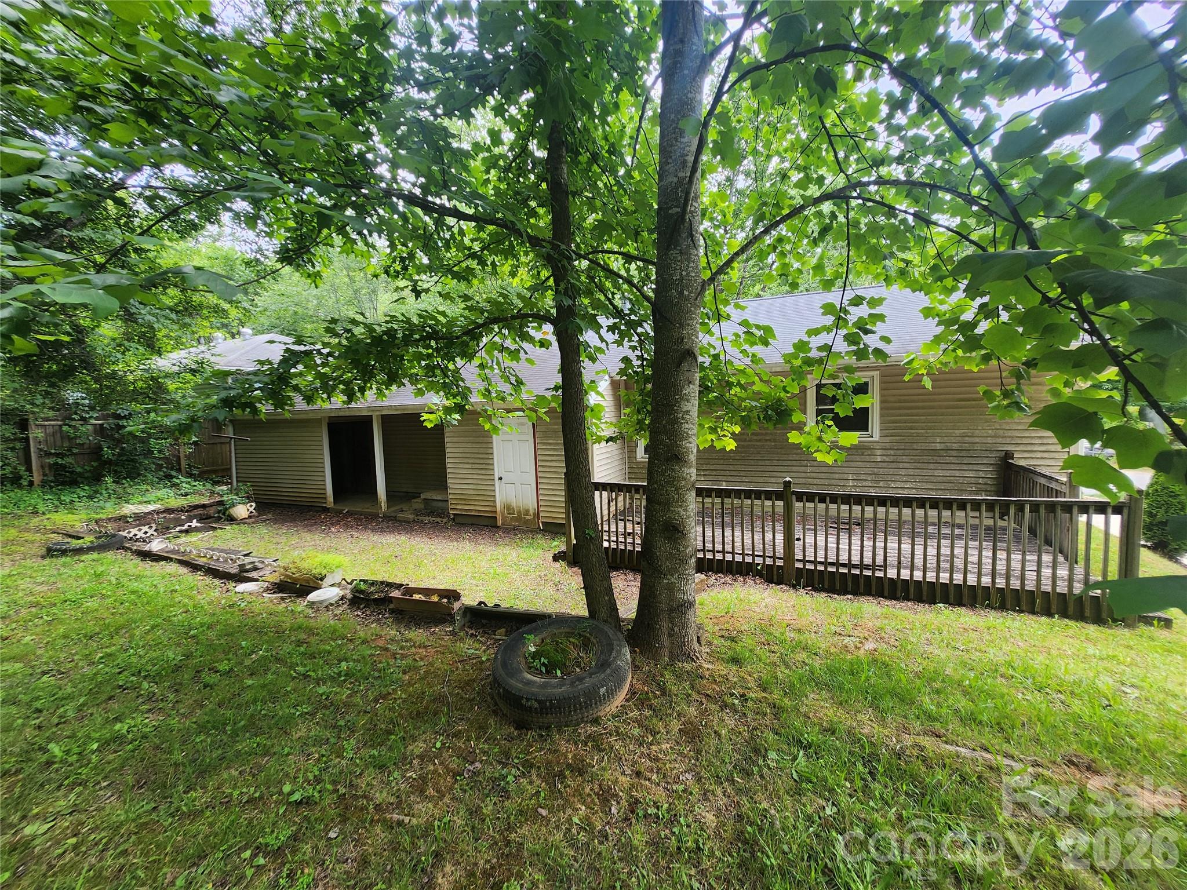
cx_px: 594
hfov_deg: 106.2
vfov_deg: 89.9
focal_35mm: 13
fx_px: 446
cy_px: 445
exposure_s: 1/137
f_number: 2.2
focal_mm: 1.74
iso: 32
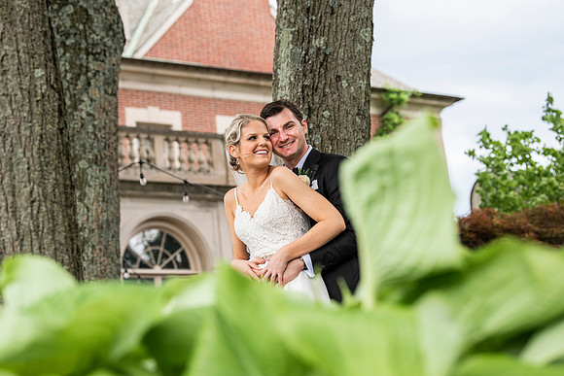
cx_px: 282
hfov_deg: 23.6
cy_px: 188
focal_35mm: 86
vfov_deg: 15.9
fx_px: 1348
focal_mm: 86
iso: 1000
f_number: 4.5
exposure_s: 1/500
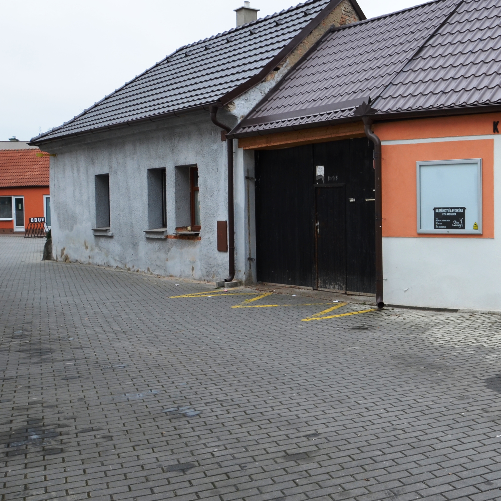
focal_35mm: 43
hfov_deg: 36.3
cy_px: 240
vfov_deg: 39.2
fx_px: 704
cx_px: 469
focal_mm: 18
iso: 400
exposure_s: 1/200
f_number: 7.1
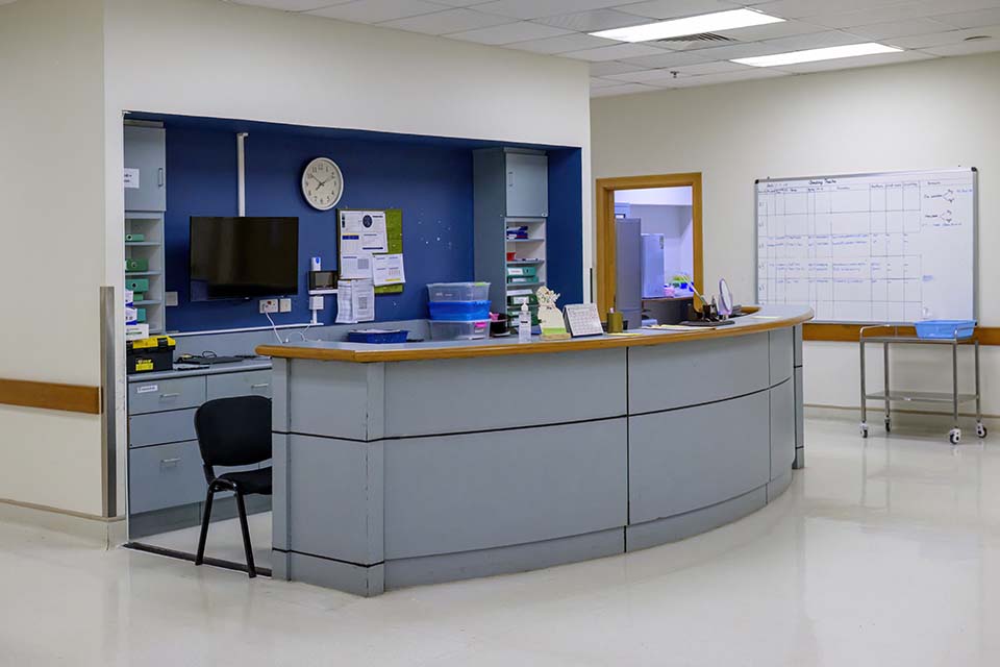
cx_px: 500
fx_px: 1222
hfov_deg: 44.5
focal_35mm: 44
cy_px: 334
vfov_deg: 30.5
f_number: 6.3
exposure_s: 1/200
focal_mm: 44
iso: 6400
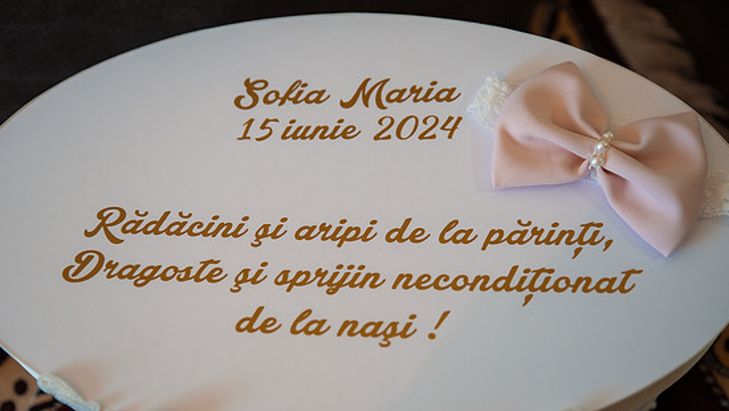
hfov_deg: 39.2
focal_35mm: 53
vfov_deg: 22.6
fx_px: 1025
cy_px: 243
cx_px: 358
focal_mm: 48
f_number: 2.8
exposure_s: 1/250
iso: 1250
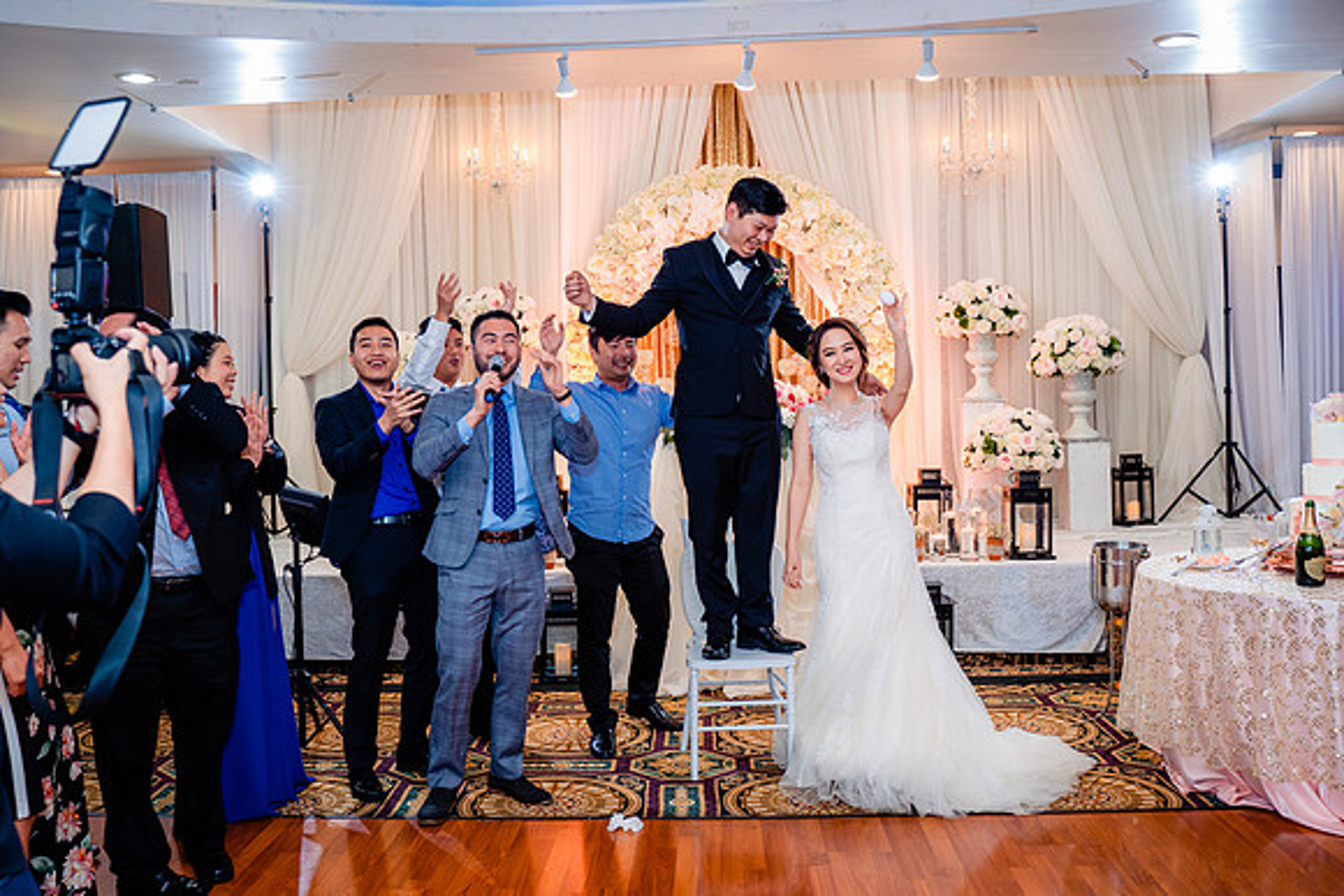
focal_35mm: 33
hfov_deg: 56.6
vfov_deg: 39.5
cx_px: 655
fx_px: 1247
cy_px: 460
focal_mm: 28
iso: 1000
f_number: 3.5
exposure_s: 1/160
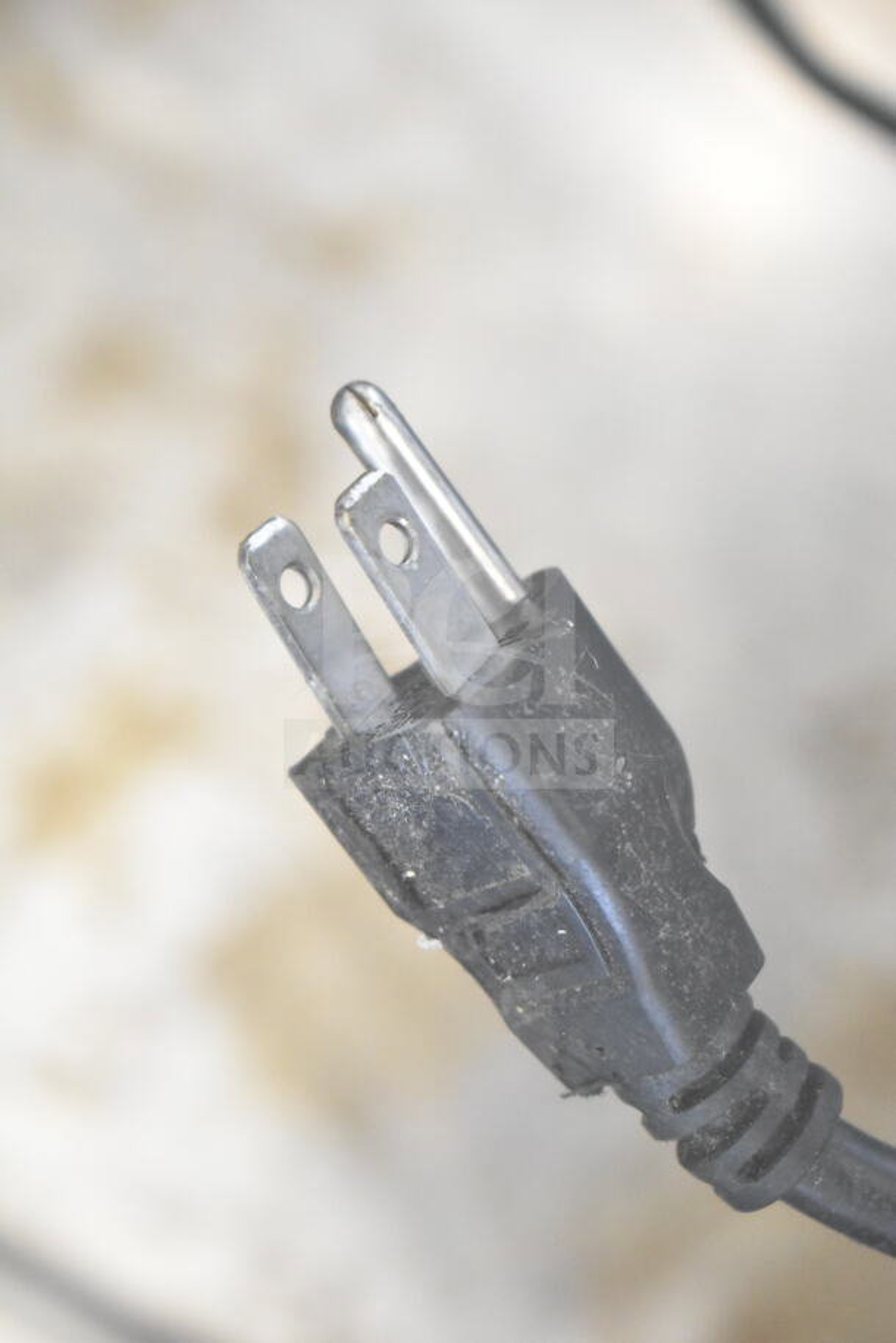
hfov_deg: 16.6
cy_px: 672
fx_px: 3077
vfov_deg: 24.6
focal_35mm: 82
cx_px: 448
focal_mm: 55
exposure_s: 1/100
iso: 8000
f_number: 5.6
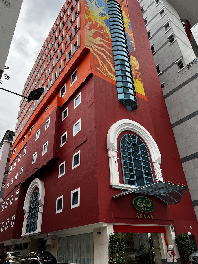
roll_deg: +3.6
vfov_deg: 67.3
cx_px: 99
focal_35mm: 26
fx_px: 198
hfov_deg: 53.1
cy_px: 132
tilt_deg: +29.2
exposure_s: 1/733
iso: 50
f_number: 1.5
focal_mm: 5.7
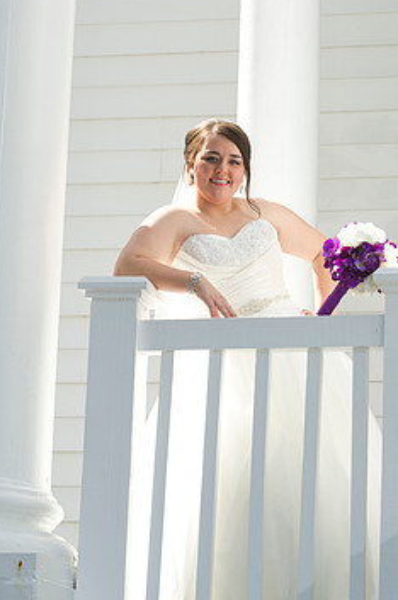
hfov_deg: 10.2
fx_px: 2231
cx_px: 247
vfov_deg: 15.3
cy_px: 252
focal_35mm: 134
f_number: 7.1
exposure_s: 1/200
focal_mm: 105
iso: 320
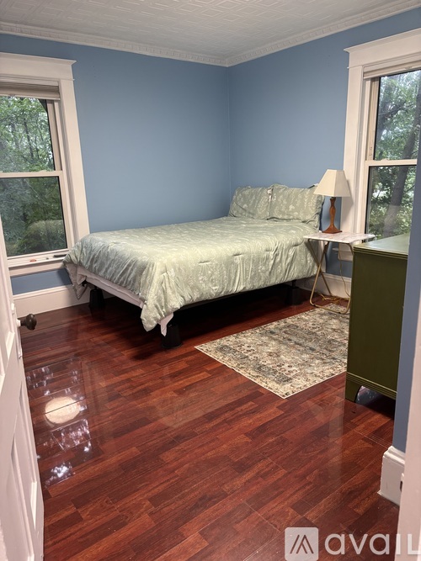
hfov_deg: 53.0
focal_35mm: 26
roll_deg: +1.6
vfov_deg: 67.3
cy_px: 280
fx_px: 422
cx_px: 210
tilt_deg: -15.2
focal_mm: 5.96
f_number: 1.6
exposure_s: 1/60
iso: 250
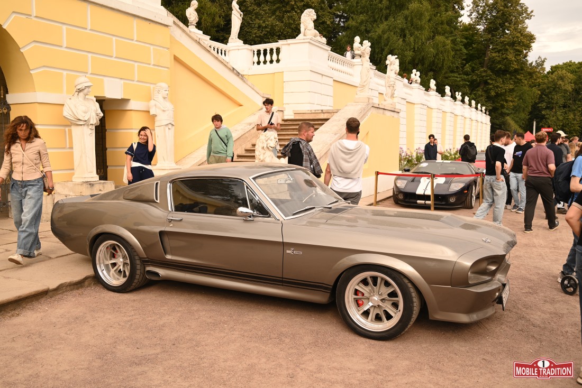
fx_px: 509
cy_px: 194
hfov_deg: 59.5
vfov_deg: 41.7
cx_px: 291
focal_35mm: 32
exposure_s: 1/250
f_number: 5
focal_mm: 31.5
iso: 100
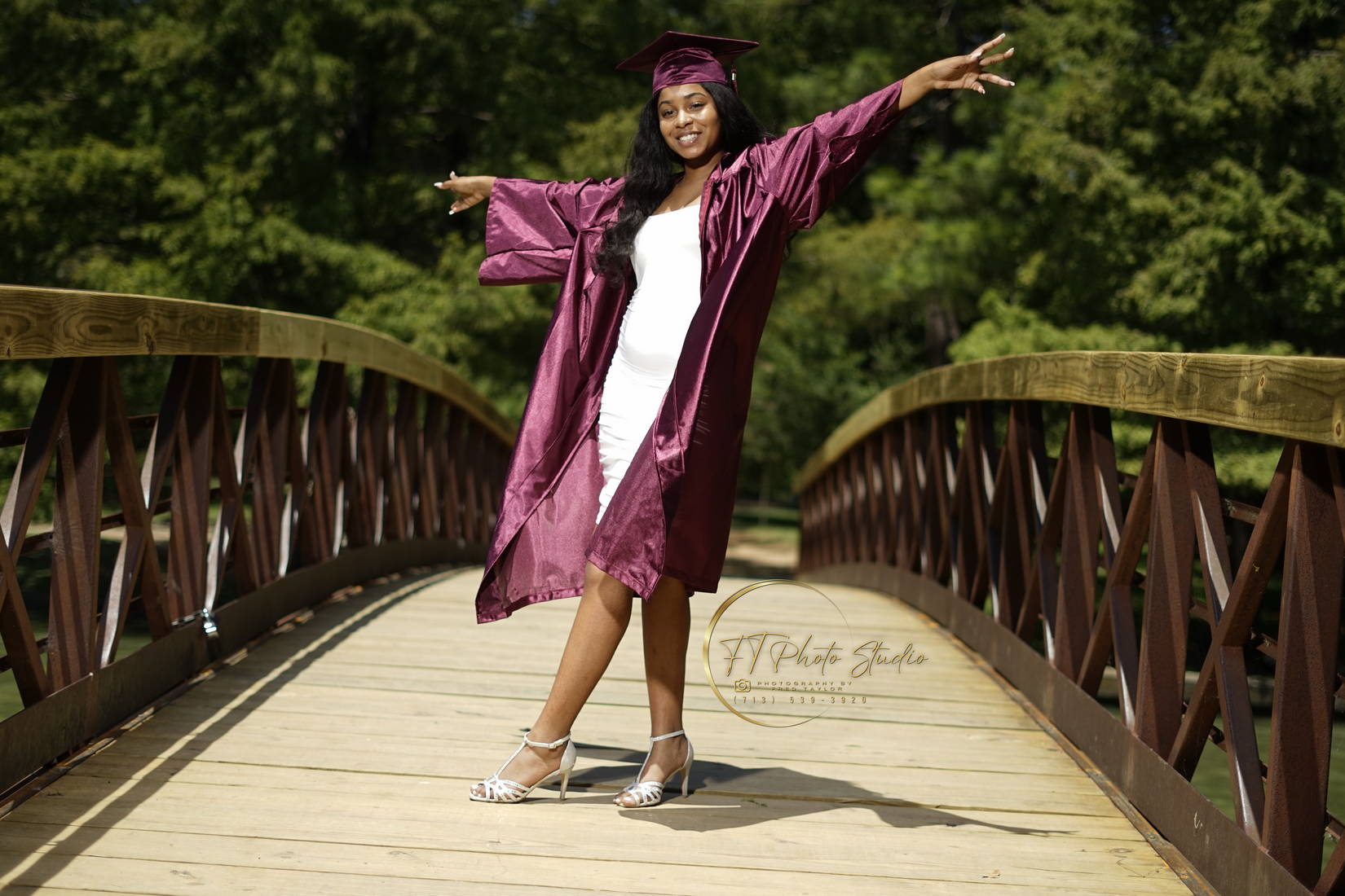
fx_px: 1868
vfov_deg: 27.0
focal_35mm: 50
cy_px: 448
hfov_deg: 39.6
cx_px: 672
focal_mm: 50
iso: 80
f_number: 1.8
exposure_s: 1/6400
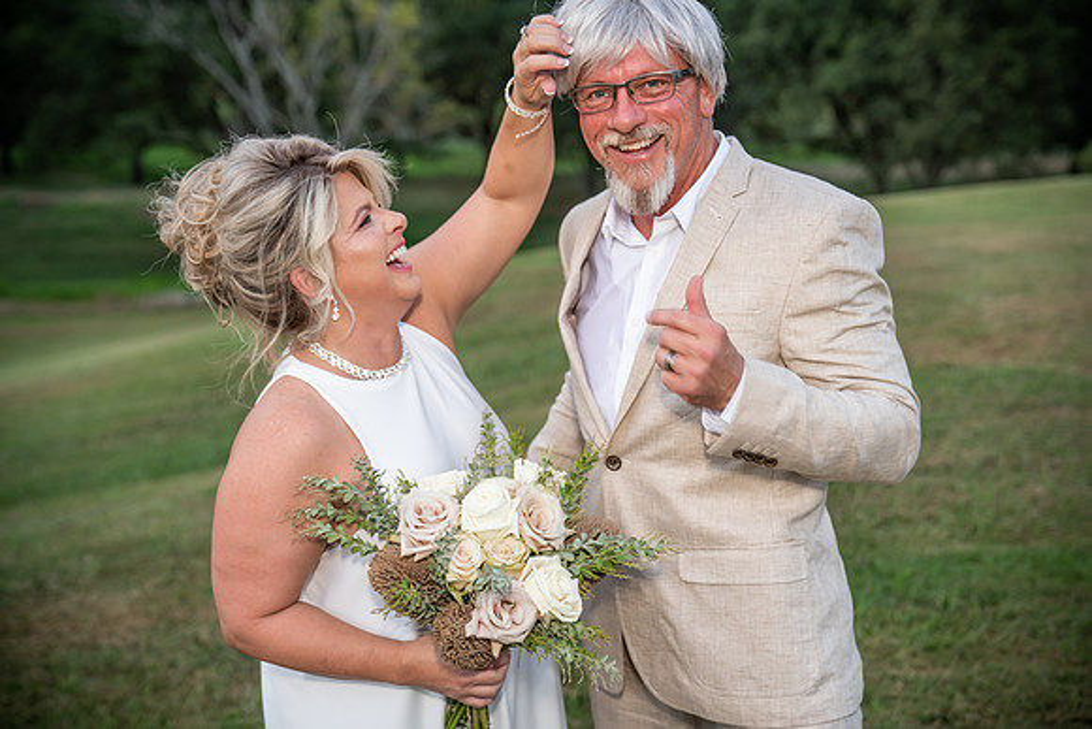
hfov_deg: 42.7
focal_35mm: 46
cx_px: 546
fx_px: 1396
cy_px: 364
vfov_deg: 29.3
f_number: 2.8
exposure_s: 1/125
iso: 250
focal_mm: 46
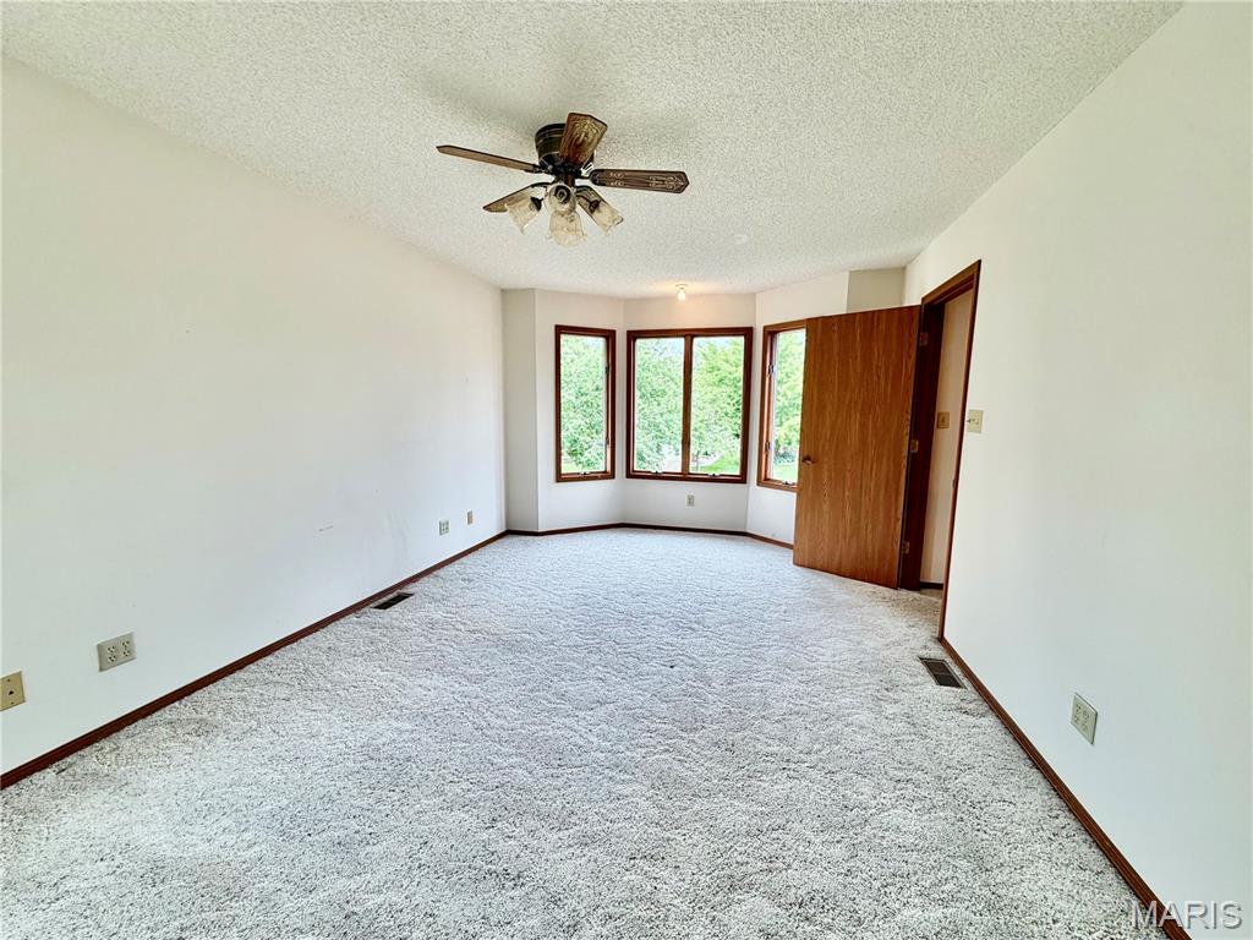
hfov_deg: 102.1
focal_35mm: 14
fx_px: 507
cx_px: 626
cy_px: 470
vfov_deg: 85.7
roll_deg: -0.6
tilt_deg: -7.6
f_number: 2.2
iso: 64
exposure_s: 1/120
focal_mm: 2.22
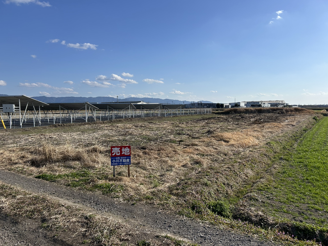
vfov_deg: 53.1
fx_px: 246
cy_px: 123
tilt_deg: -4.5
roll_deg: +1.2
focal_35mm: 26
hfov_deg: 67.3
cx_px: 164
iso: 50
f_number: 1.5
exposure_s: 1/6211
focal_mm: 5.7
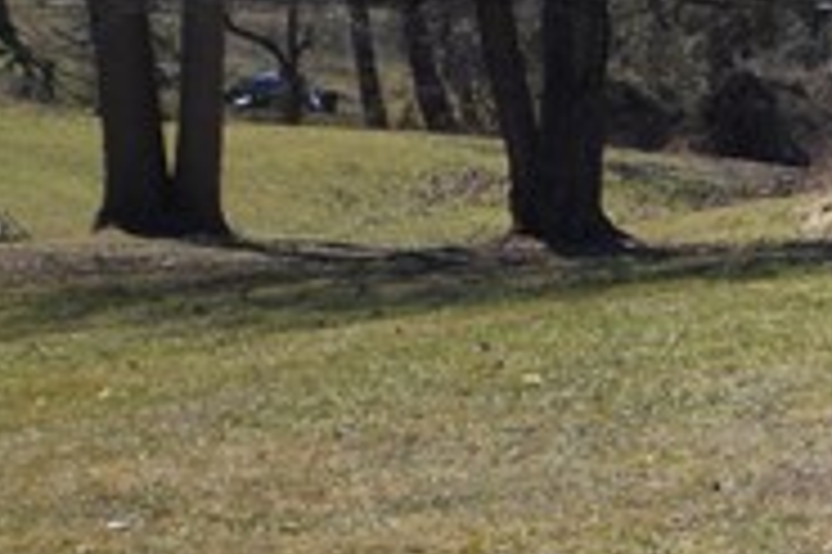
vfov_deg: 7.8
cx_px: 2336
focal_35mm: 176
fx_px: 4064
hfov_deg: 9.6
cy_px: 104
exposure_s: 1/200
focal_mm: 20
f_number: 7.1
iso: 100
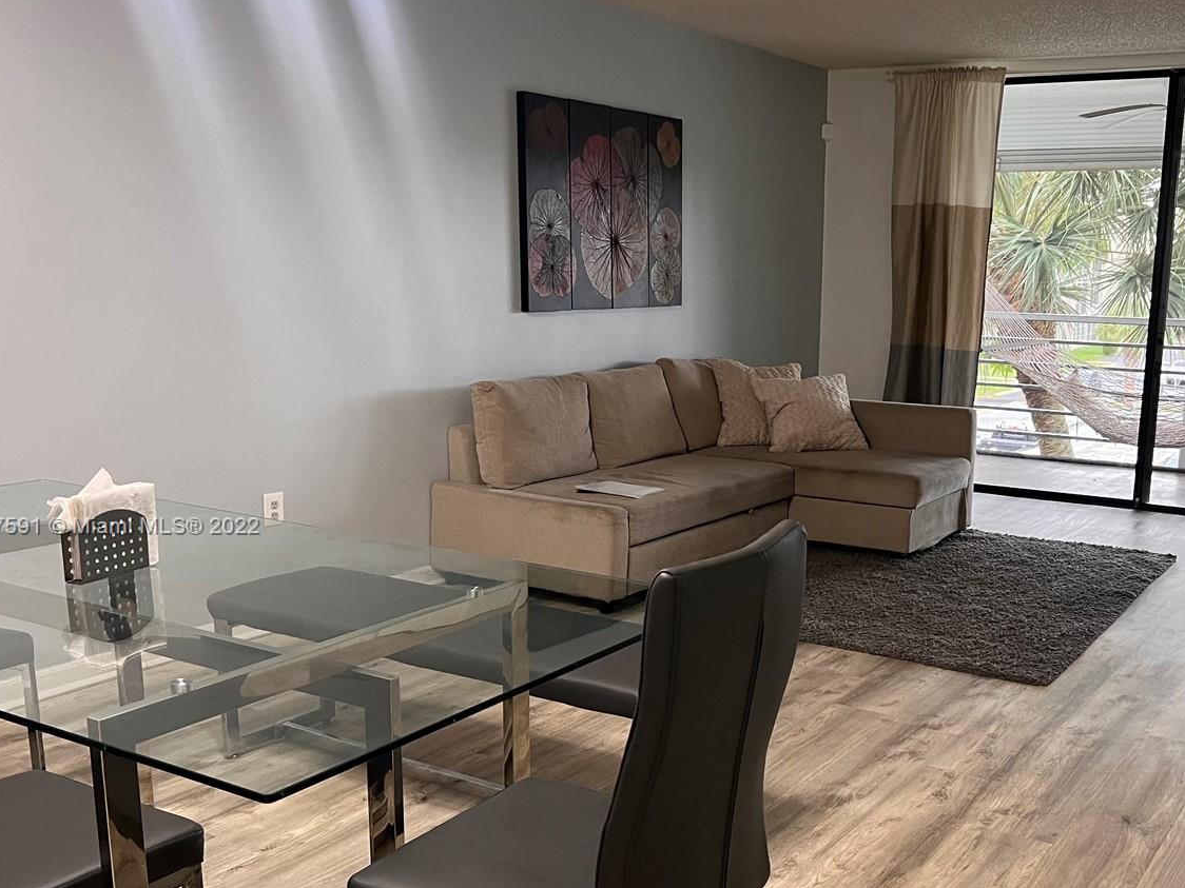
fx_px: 1267
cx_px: 765
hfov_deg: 49.5
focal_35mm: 37
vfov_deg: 38.5
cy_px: 528
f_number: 1.5
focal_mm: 5.7
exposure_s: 1/60
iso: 160
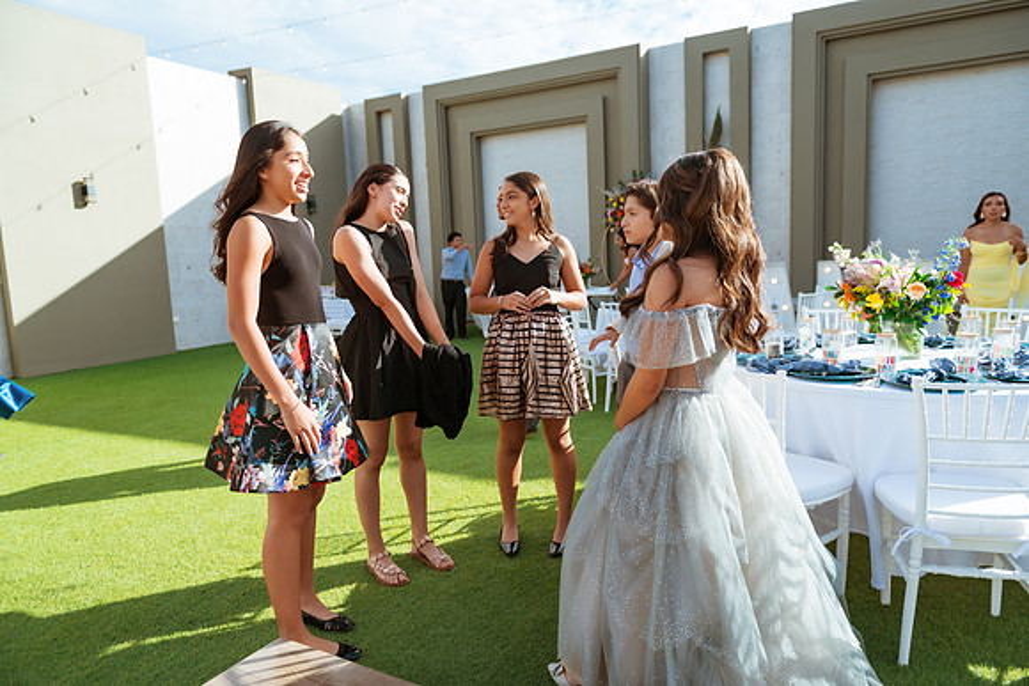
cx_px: 514
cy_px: 343
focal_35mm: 24
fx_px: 686
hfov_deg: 73.7
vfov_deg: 53.2
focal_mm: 24
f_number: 2.8
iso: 100
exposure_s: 1/1250
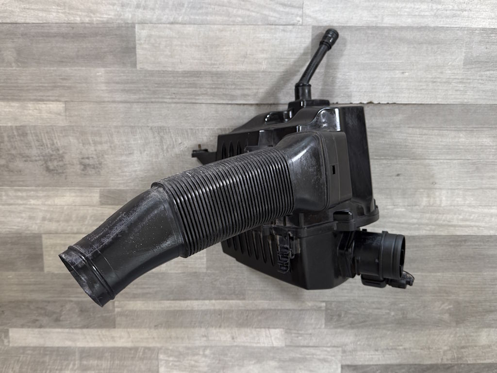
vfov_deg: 56.8
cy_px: 186
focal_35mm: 24
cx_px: 248
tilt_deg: -78.8
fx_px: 345
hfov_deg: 71.6
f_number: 1.78
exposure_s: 1/100
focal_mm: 6.76
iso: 200
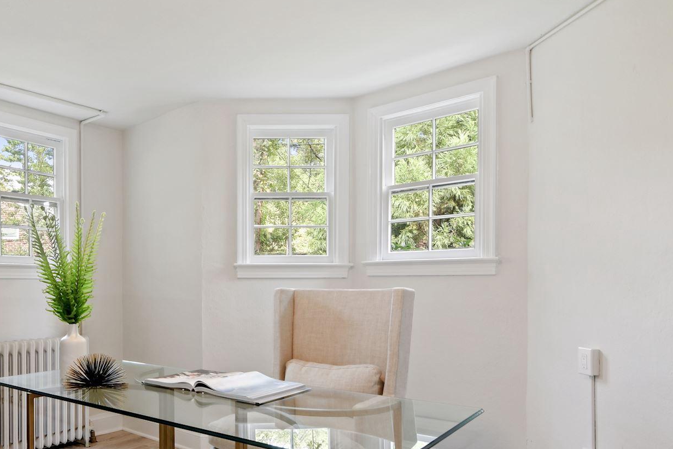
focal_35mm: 27
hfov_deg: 63.6
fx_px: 501
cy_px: 306
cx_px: 164
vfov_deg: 47.3
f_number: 8
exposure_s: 1/4
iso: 200
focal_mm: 11
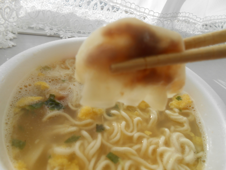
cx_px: 113
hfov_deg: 67.3
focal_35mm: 26
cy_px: 85
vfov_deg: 53.1
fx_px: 170
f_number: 3.5
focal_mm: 4.6
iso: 80
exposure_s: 1/400
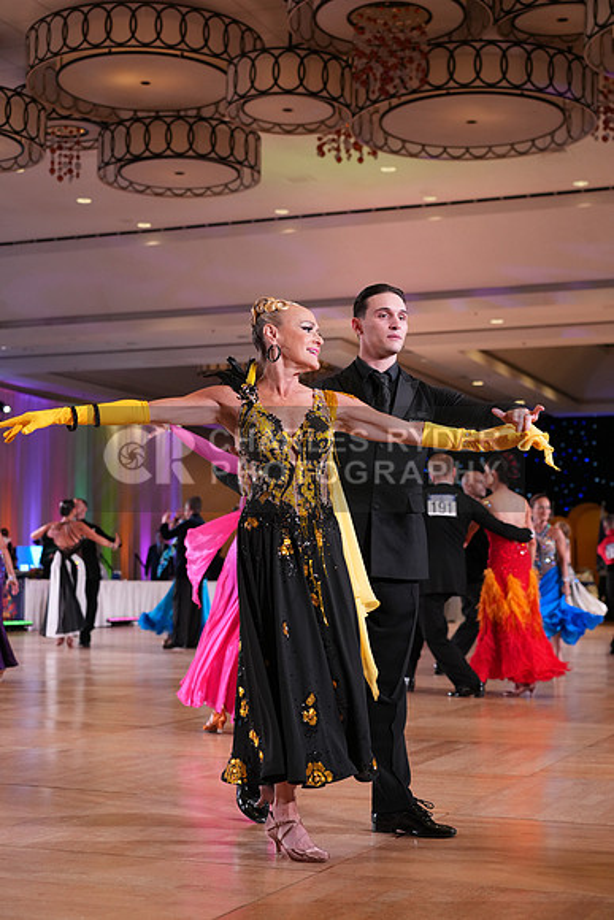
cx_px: 307
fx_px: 1432
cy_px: 460
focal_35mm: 56
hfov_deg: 24.2
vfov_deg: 35.6
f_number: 4
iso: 2000
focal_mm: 56
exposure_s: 1/400
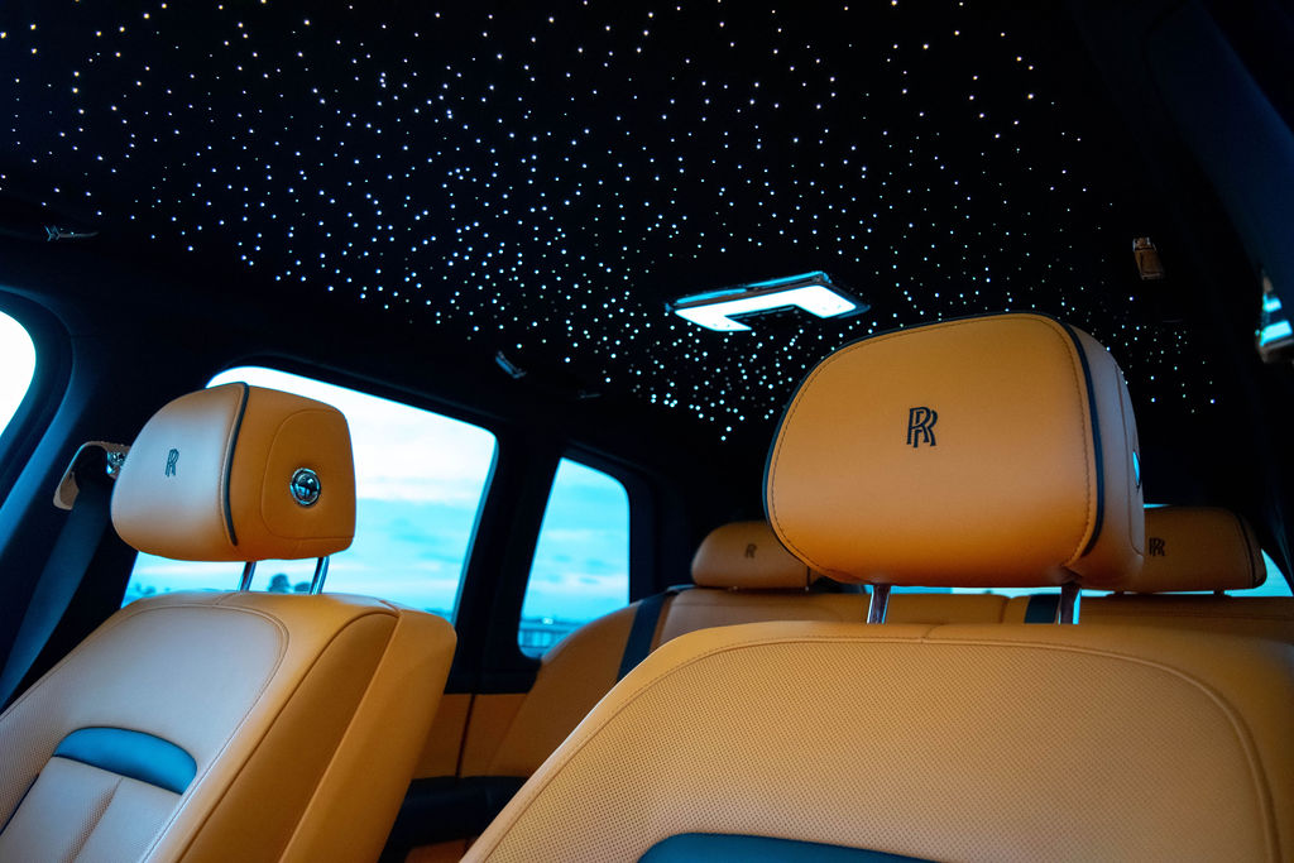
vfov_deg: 47.9
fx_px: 971
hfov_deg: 67.4
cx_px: 647
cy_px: 432
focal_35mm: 27
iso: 3200
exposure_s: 1/60
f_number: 3.5
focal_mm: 18
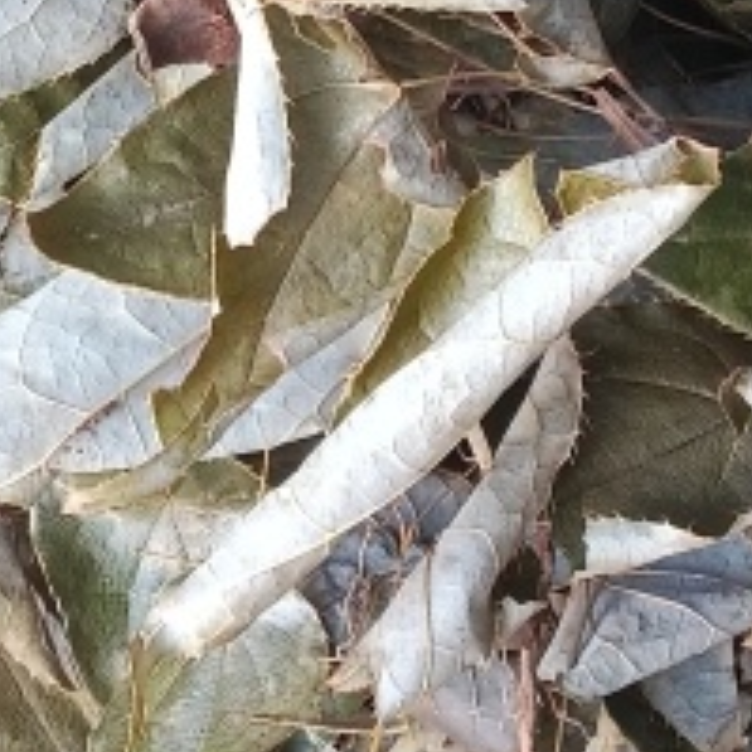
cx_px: 249
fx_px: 3146
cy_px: 214
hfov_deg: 13.6
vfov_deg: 13.6
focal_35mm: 128
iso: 166
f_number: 1.8
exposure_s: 1/33.3
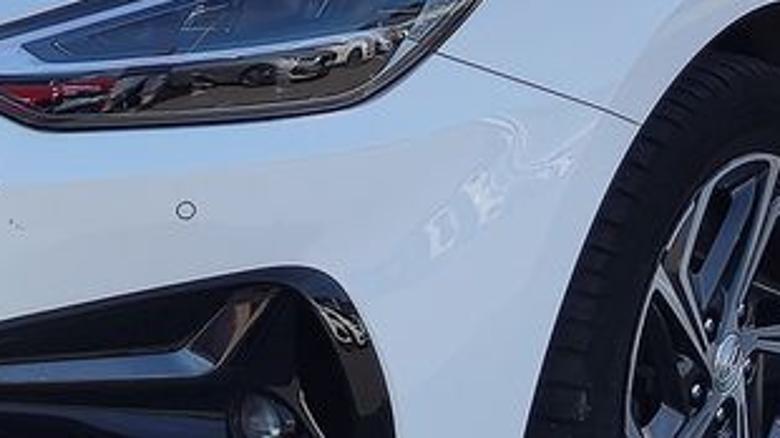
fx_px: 2005
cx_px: 330
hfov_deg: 22.0
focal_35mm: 97
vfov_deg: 12.1
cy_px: -118
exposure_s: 1/710
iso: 50
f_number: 1.69
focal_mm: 7.01
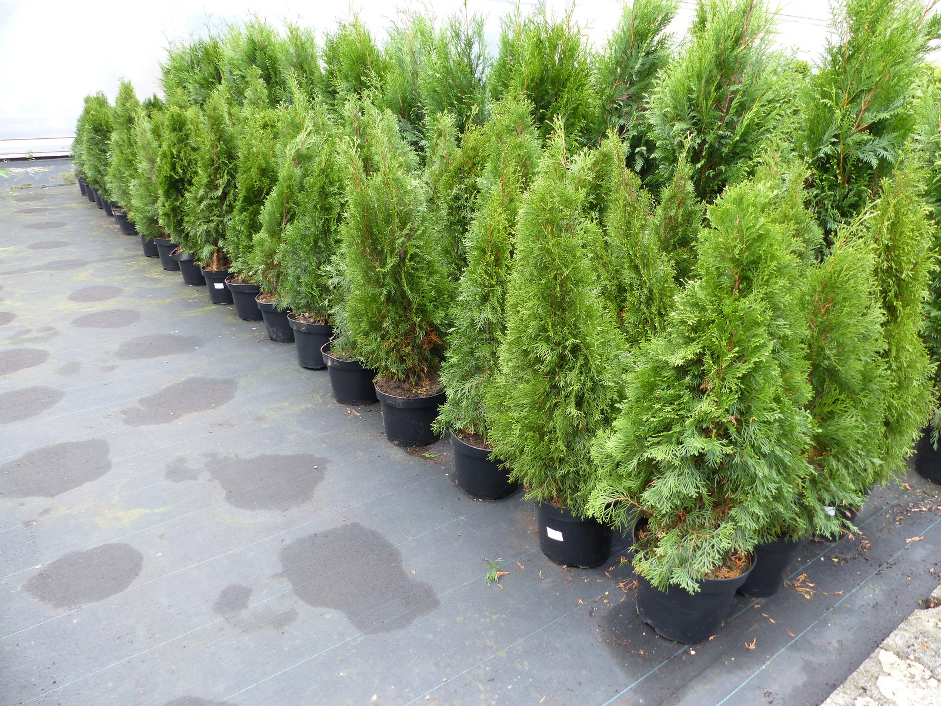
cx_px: 470
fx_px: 680
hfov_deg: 69.4
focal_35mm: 25
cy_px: 353
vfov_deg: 54.9
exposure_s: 1/60
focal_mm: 4.5
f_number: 2.8
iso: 100
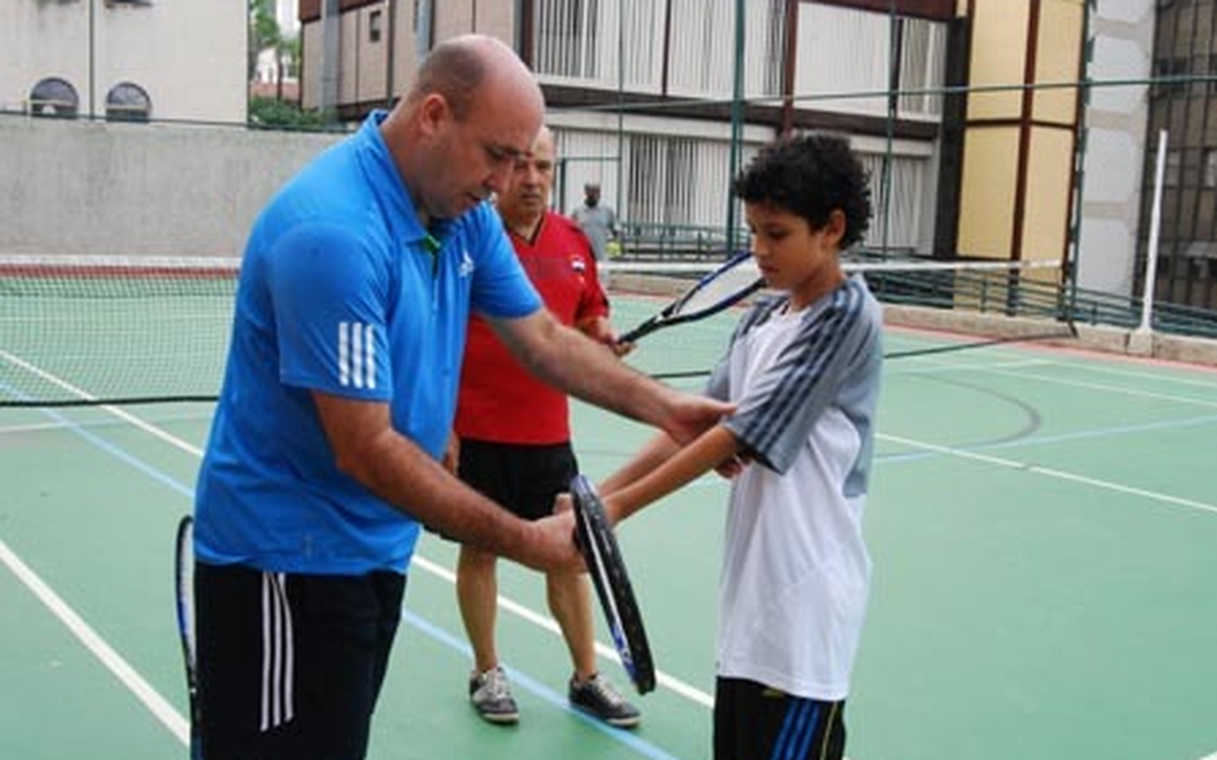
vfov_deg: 32.0
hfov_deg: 49.3
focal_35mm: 40
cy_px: 384
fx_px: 1327
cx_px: 608
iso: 800
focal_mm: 26
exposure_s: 1/60
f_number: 20
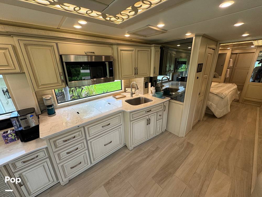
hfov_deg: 102.1
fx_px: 106
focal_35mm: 14
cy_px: 98
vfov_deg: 85.7
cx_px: 131
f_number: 2.2
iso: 100
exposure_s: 1/120
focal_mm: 2.22
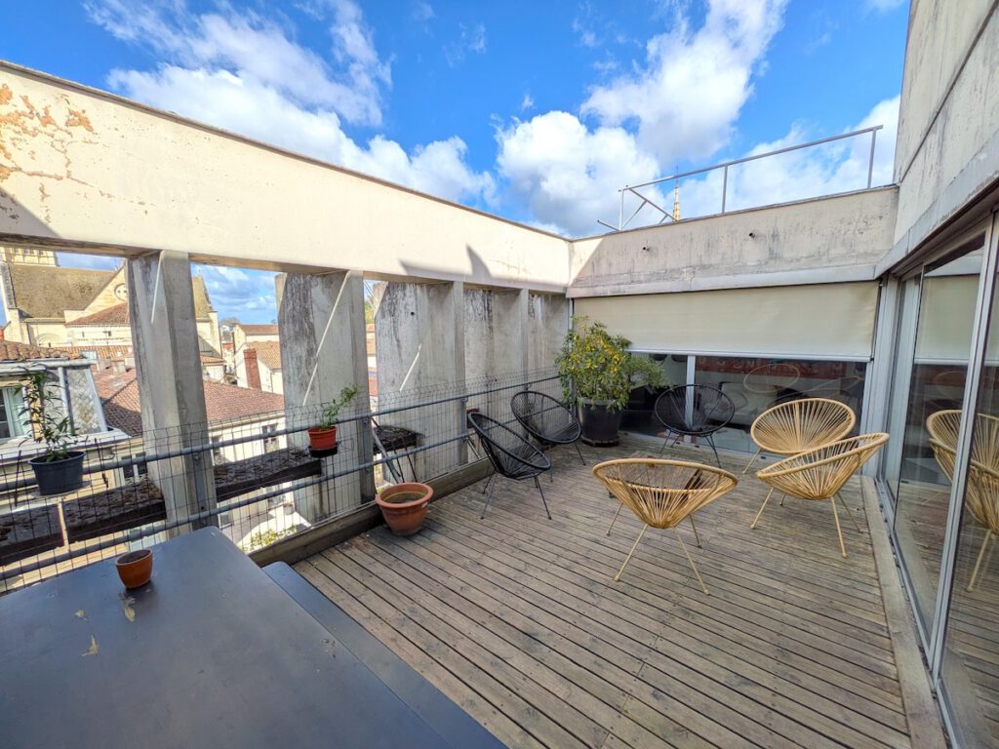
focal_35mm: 14
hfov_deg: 102.1
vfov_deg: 85.7
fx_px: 404
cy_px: 374
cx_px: 500
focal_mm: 1.83
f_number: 2.2
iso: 50
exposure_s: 1/1658
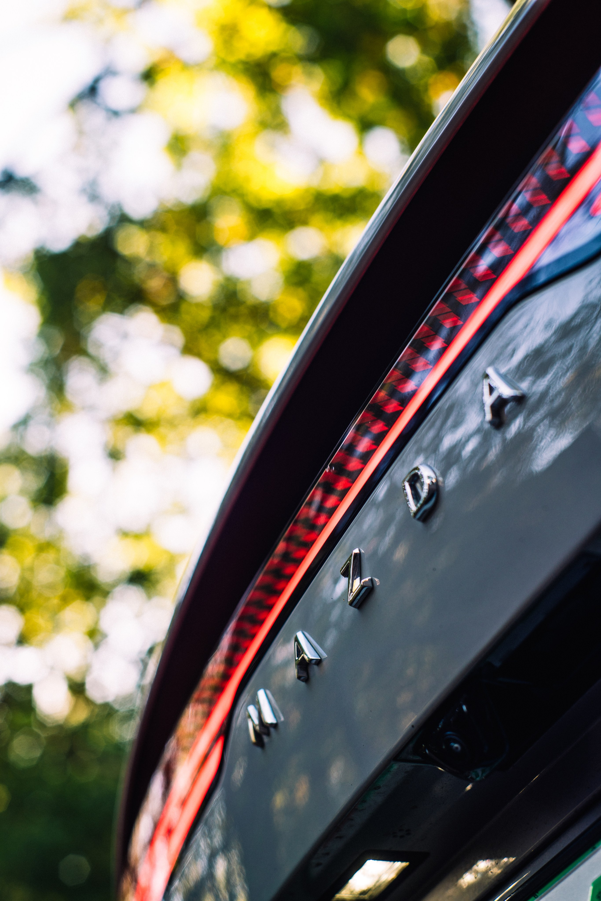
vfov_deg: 39.6
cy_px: 450
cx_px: 300
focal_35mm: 50
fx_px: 1252
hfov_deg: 27.0
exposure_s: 1/50
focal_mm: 50
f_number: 4
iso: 100
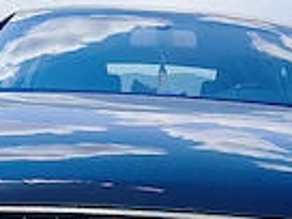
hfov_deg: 19.4
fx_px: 852
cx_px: 184
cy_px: 360
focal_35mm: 101
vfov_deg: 13.5
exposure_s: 1/1143
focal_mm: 6.18
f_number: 1.65
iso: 50
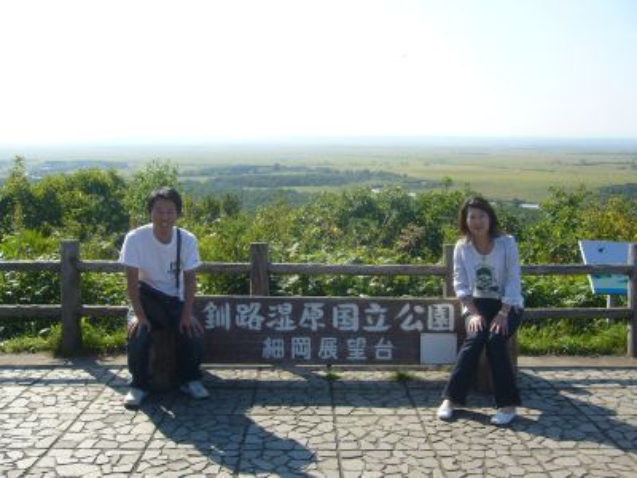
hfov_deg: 52.6
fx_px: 644
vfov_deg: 40.7
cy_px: 239
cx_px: 318
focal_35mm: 35
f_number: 5.6
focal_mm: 5.8
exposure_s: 1/250
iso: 80
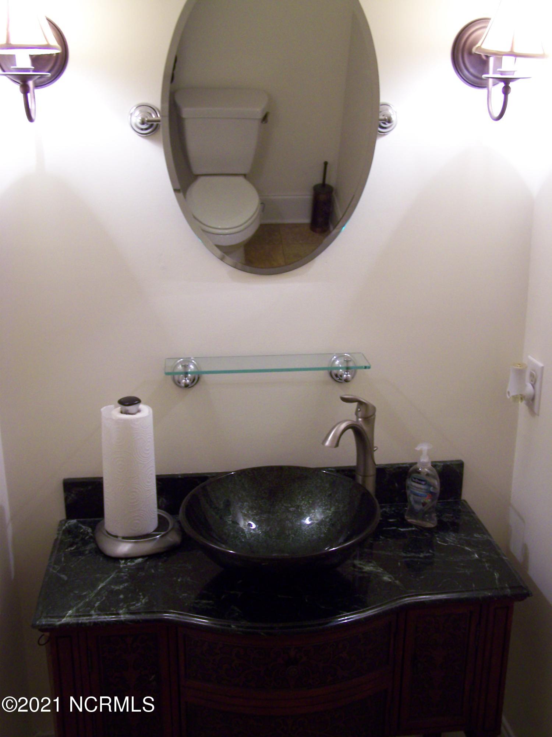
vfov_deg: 49.0
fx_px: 808
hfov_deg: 37.7
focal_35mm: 38
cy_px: 368
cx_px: 276
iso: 160
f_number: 2.8
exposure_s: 1/13
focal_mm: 6.3
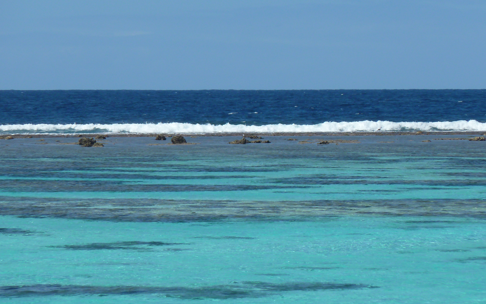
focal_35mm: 424
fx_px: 5616
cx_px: 243
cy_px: 142
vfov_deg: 3.1
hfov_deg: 5.0
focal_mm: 49.2
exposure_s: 1/500
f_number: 5.6
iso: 80
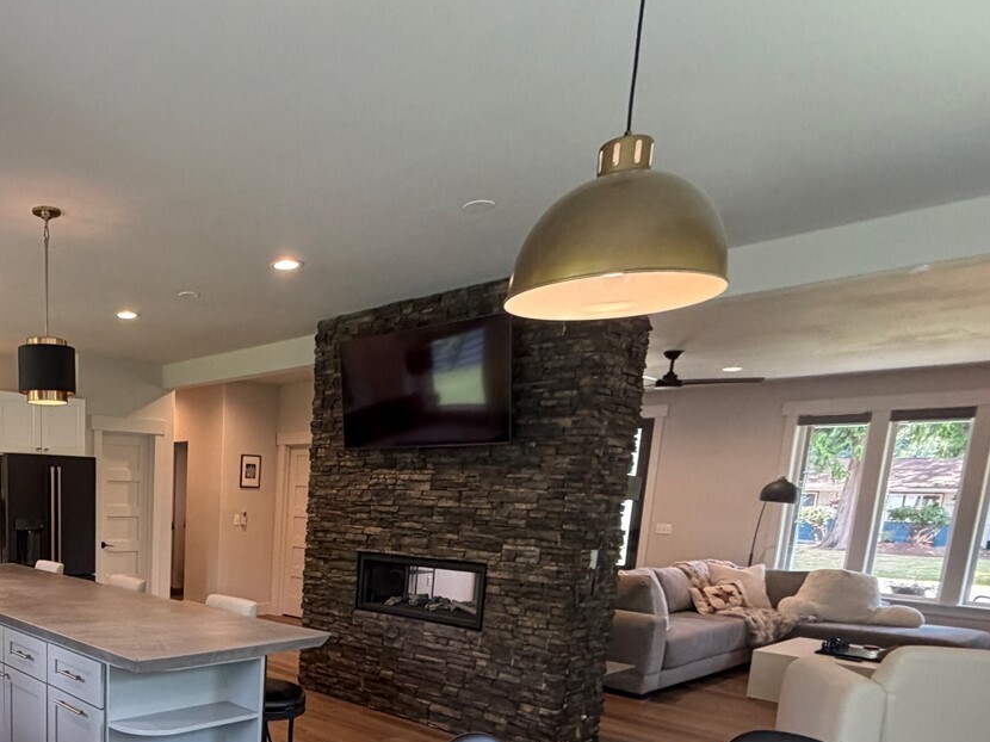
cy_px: 617
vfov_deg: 47.8
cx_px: 171
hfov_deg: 59.2
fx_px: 772
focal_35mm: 27
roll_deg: -0.8
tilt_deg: -9.8
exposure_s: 1/120
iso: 320
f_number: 2.2
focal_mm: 2.22
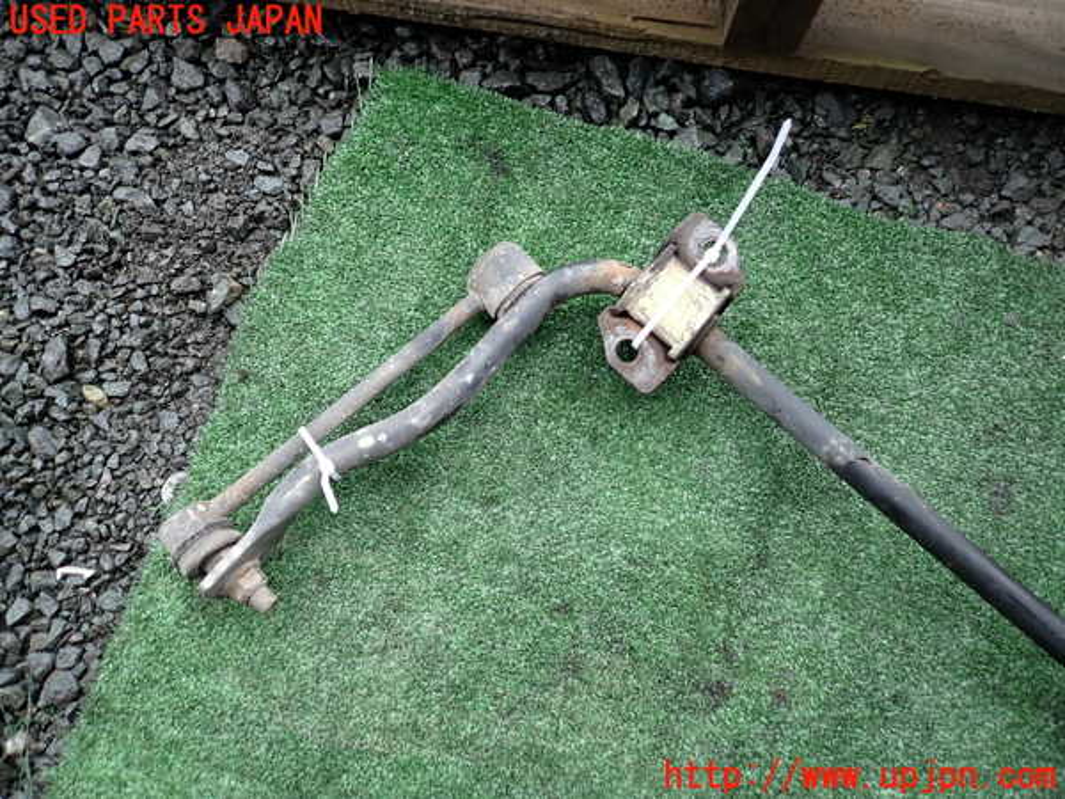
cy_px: 400
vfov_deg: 54.9
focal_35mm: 25
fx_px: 769
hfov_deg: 69.4
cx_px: 532
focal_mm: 4.5
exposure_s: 1/200
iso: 100
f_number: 2
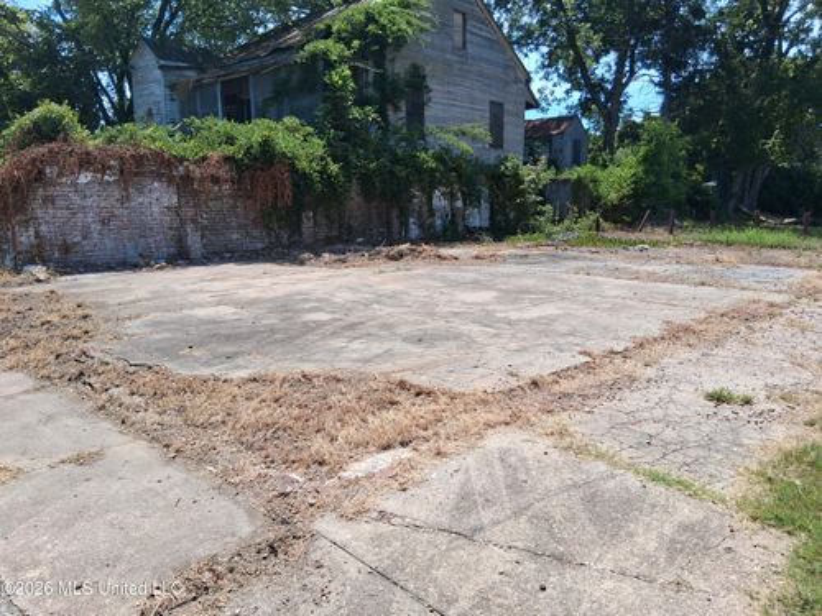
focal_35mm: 26
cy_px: 308
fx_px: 617
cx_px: 411
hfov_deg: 67.3
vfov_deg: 53.1
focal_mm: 3.98
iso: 25
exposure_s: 1/556
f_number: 1.8
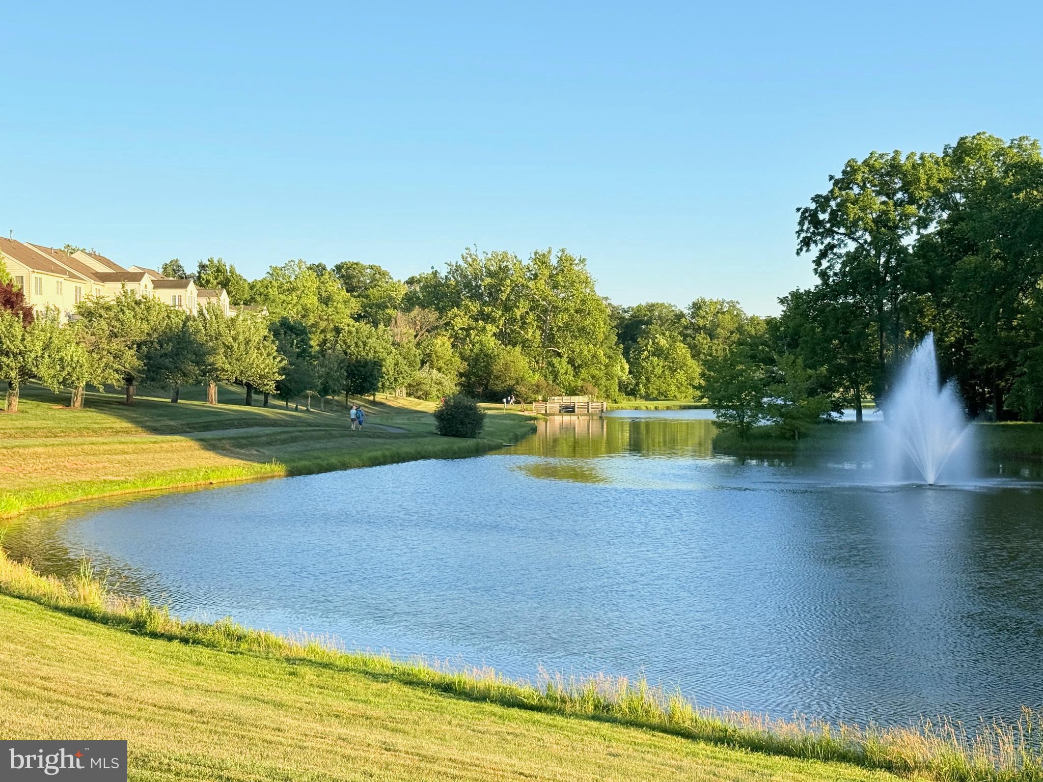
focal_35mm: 48
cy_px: 391
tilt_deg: +0.0
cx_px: 522
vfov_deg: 30.3
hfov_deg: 39.7
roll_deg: +0.6
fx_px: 1446
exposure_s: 1/2208
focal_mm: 6.76
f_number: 1.78
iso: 64
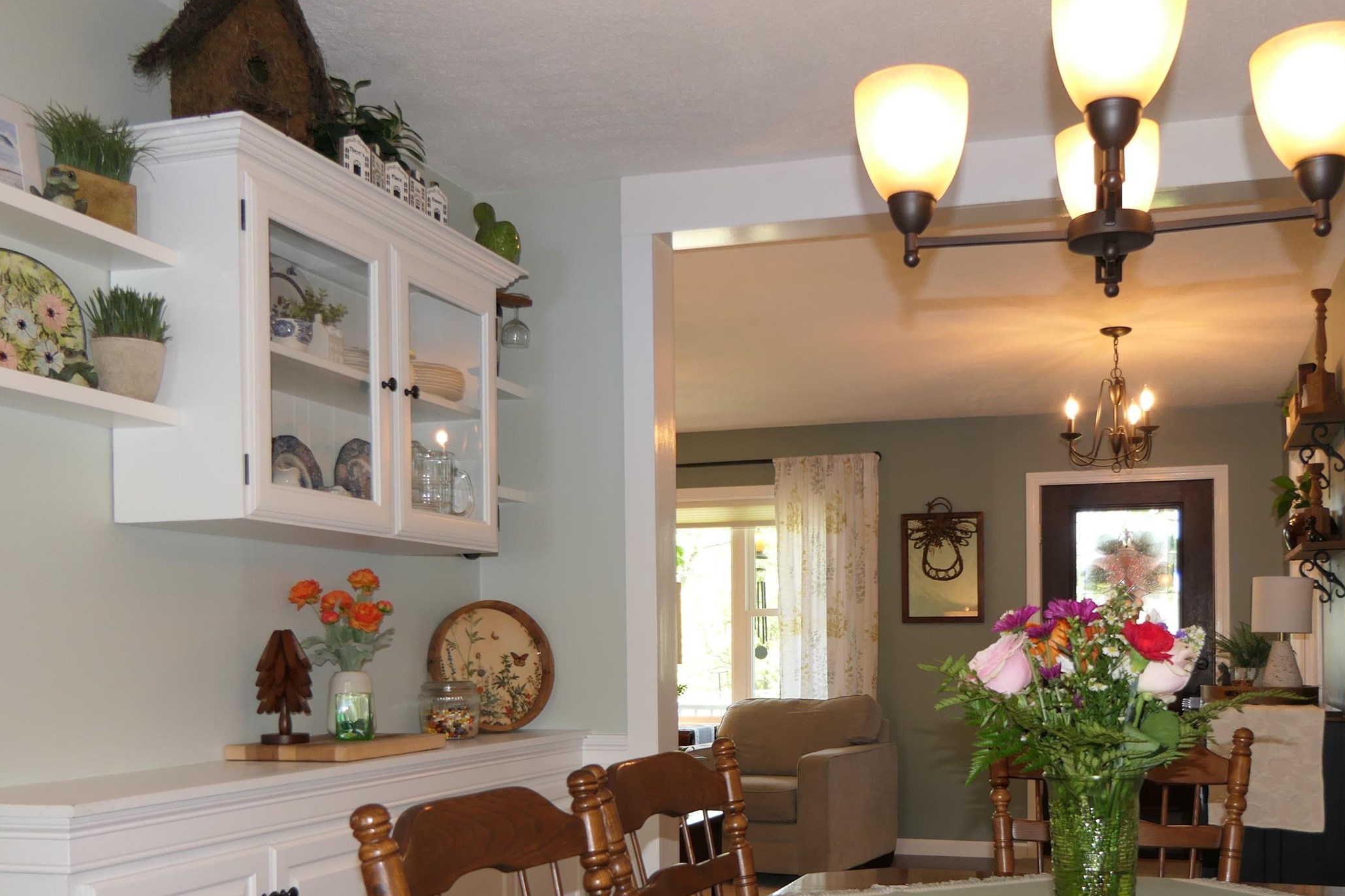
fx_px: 1345
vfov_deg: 36.1
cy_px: 657
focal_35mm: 36
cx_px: 787
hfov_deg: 52.9
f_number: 2.8
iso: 200
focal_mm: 8.8
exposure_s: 1/60
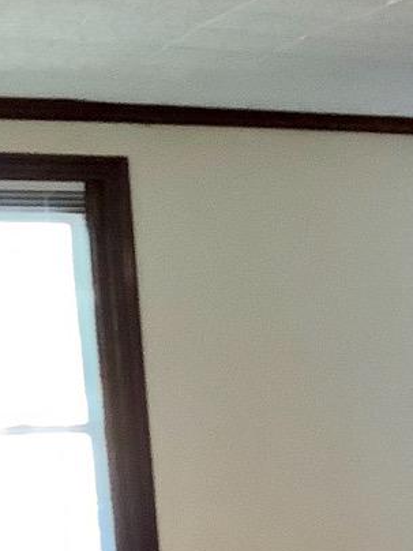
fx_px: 1877
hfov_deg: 11.7
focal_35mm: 118
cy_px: 734
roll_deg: +2.1
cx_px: 729
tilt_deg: -11.3
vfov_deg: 15.8
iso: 400
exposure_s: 1/60
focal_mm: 3.3
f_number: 2.4
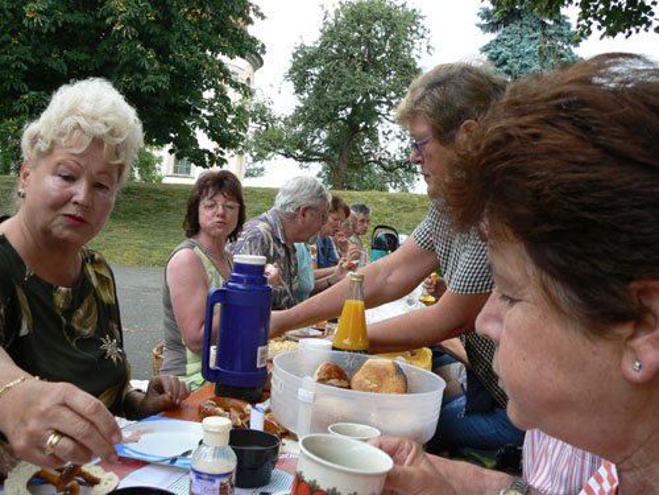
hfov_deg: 51.4
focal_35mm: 36
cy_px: 248
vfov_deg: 39.7
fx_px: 685
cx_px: 330
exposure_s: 1/125
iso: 80
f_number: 4
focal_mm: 6
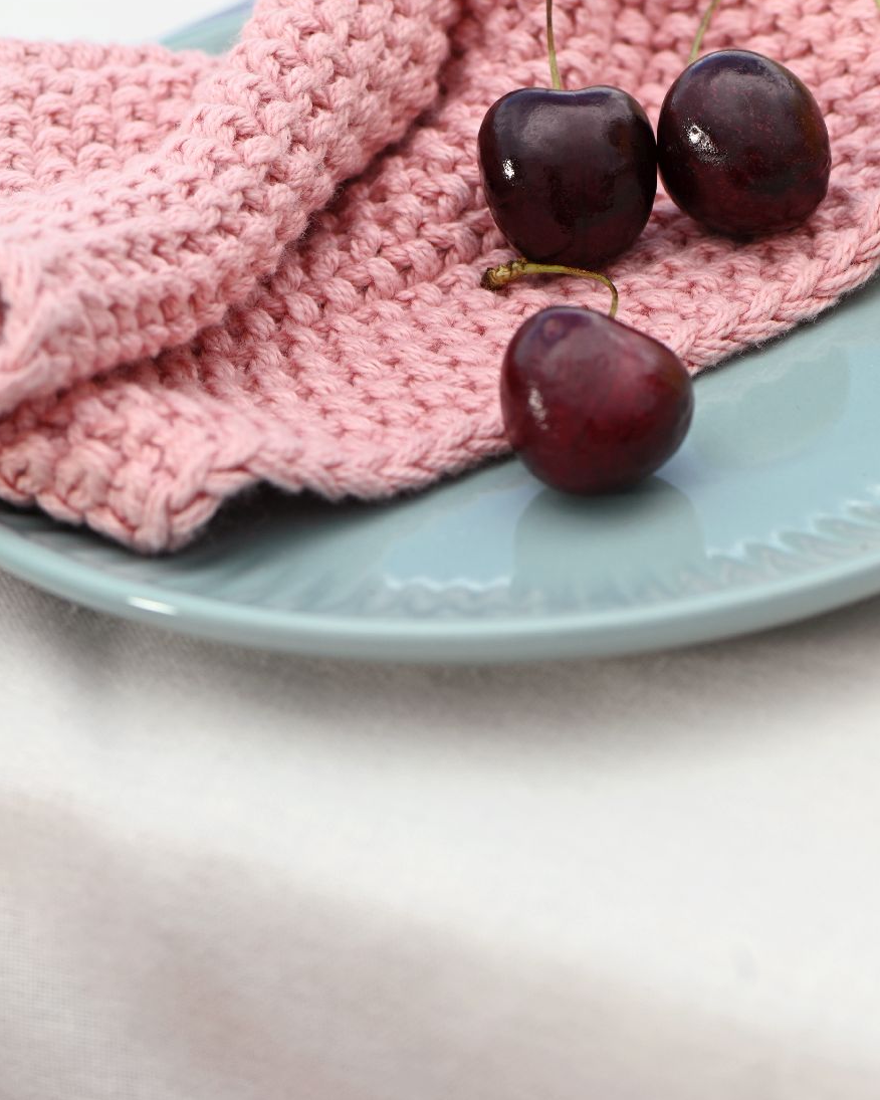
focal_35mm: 180
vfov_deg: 10.7
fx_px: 5860
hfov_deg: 8.6
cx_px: 586
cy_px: 171
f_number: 8
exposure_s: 1/200
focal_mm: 105
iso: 80
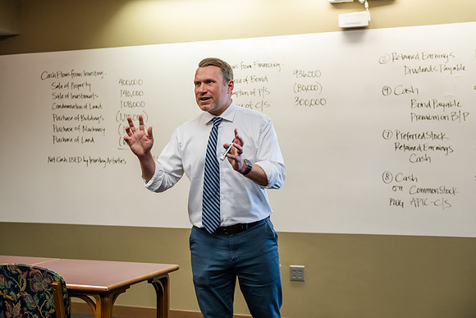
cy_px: 159
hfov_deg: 38.2
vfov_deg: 26.0
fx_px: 688
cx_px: 238
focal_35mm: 52
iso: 2000
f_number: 3.5
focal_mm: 52
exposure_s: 1/200
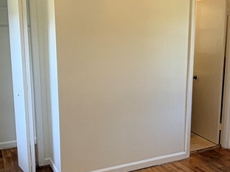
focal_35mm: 46
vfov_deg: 31.5
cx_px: 122
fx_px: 306
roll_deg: +0.7
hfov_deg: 41.2
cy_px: 86
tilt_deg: -10.3
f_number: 2.2
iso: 160
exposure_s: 1/121
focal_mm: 2.22
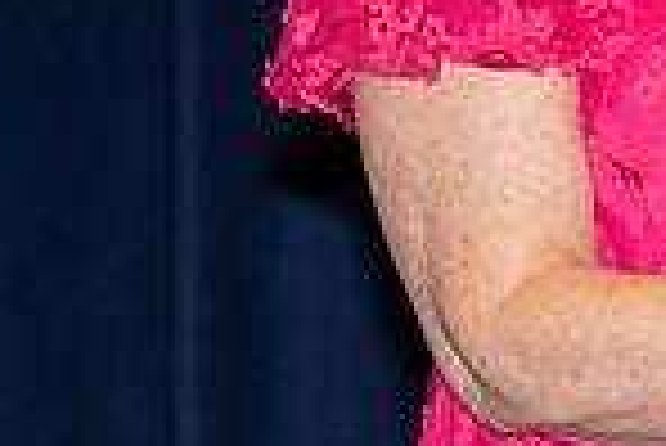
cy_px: -18
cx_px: 1233
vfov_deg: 1.5
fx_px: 16481
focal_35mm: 890
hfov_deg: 2.3
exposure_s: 1/160
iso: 1000
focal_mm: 180
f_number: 5.6
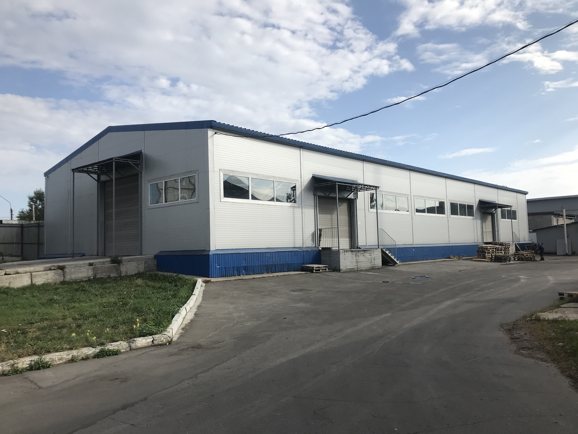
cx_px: 289
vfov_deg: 49.7
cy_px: 217
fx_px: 468
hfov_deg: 63.4
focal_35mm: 28
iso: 20
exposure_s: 1/2660
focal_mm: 3.99
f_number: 1.8
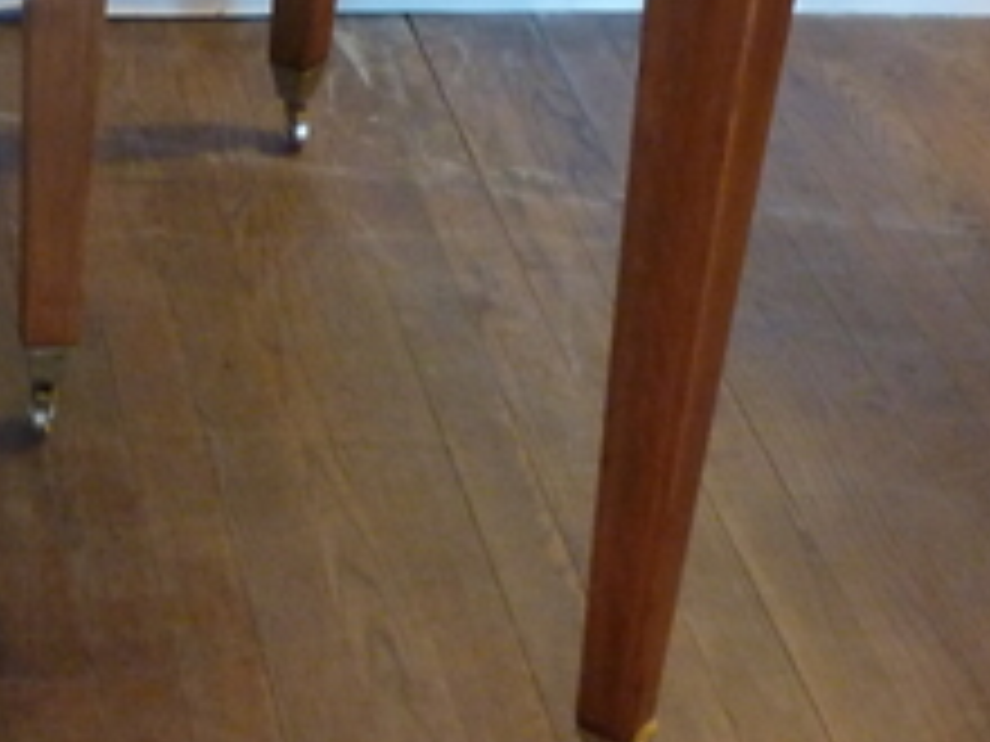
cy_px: -31
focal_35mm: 109
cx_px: -126
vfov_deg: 13.4
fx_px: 3117
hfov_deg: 17.4
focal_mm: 6.5
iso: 400
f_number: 3.6
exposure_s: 1/8
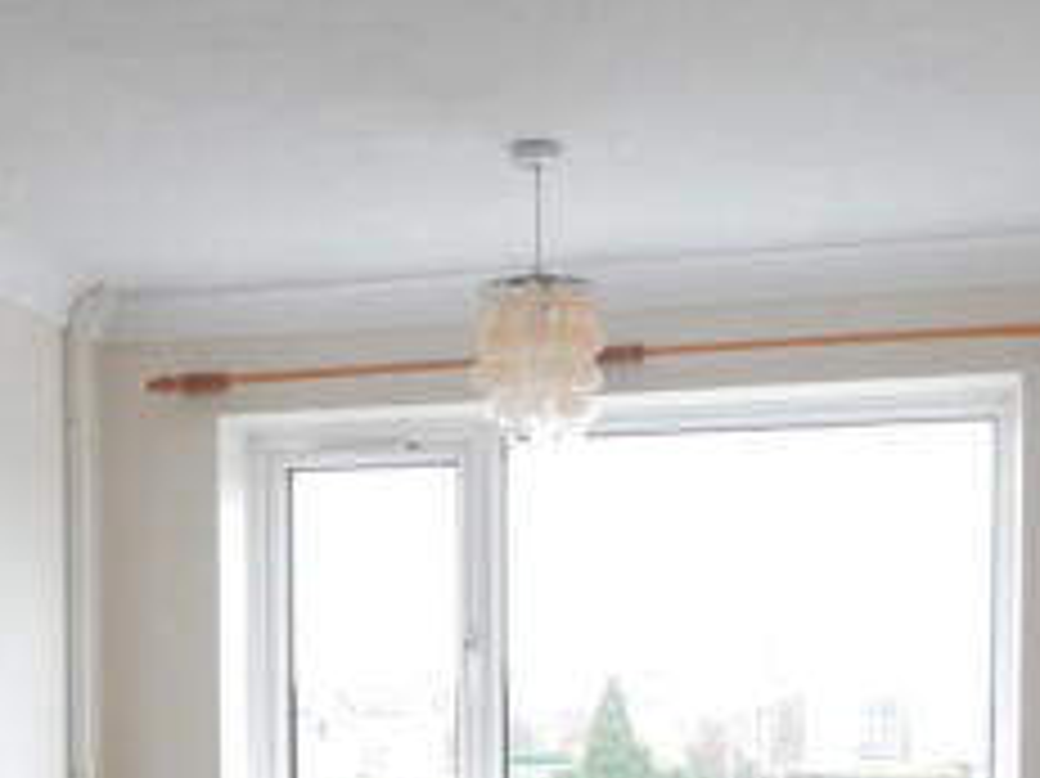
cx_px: 479
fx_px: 1742
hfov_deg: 33.2
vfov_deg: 23.8
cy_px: 825
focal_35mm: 58
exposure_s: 1/13
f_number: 3
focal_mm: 4
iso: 400
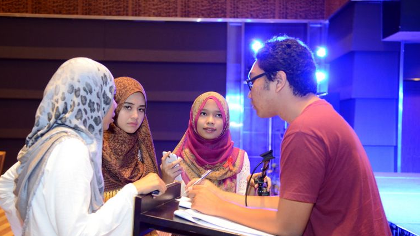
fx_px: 590
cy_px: 140
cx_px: 207
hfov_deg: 39.2
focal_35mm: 53
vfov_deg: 22.6
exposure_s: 1/60
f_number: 2.8
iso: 1600
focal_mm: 32
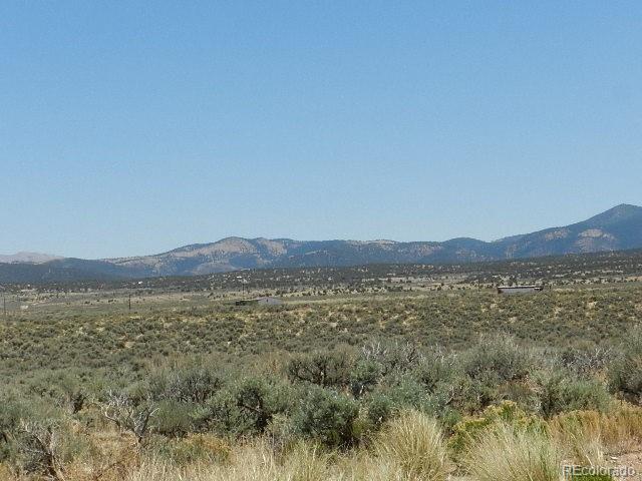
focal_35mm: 84
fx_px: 1558
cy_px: 240
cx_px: 321
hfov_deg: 23.3
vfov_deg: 17.6
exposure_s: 1/160
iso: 160
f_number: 4.4
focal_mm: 14.9
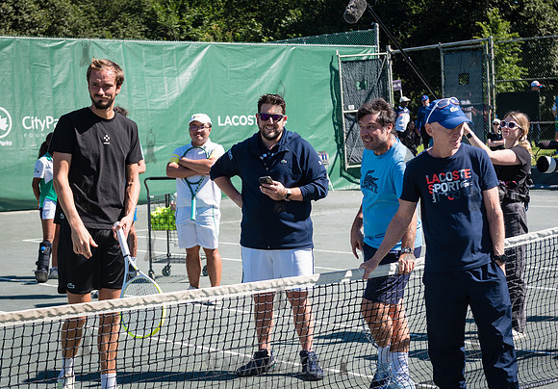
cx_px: 209
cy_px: 182
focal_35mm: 79
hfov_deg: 25.4
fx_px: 1234
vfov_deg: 17.9
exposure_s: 1/800
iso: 200
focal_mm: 58
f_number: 4
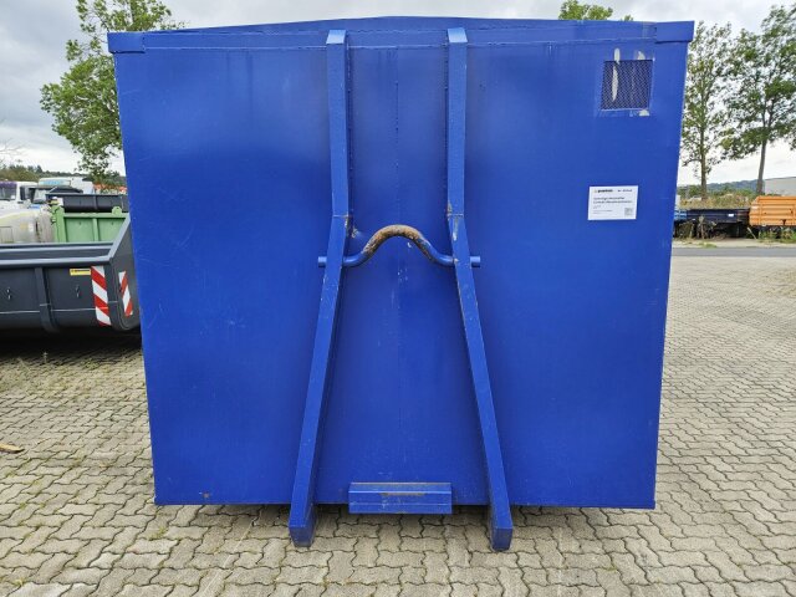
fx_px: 529
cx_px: 398
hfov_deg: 73.9
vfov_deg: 58.9
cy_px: 298
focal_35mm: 23
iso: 32
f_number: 1.8
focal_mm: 5.4
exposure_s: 1/514
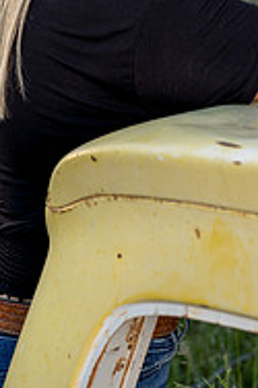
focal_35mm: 168
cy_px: -17
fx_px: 1809
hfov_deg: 8.2
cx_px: 142
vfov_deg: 12.1
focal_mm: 70
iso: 100
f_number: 5
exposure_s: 1/125
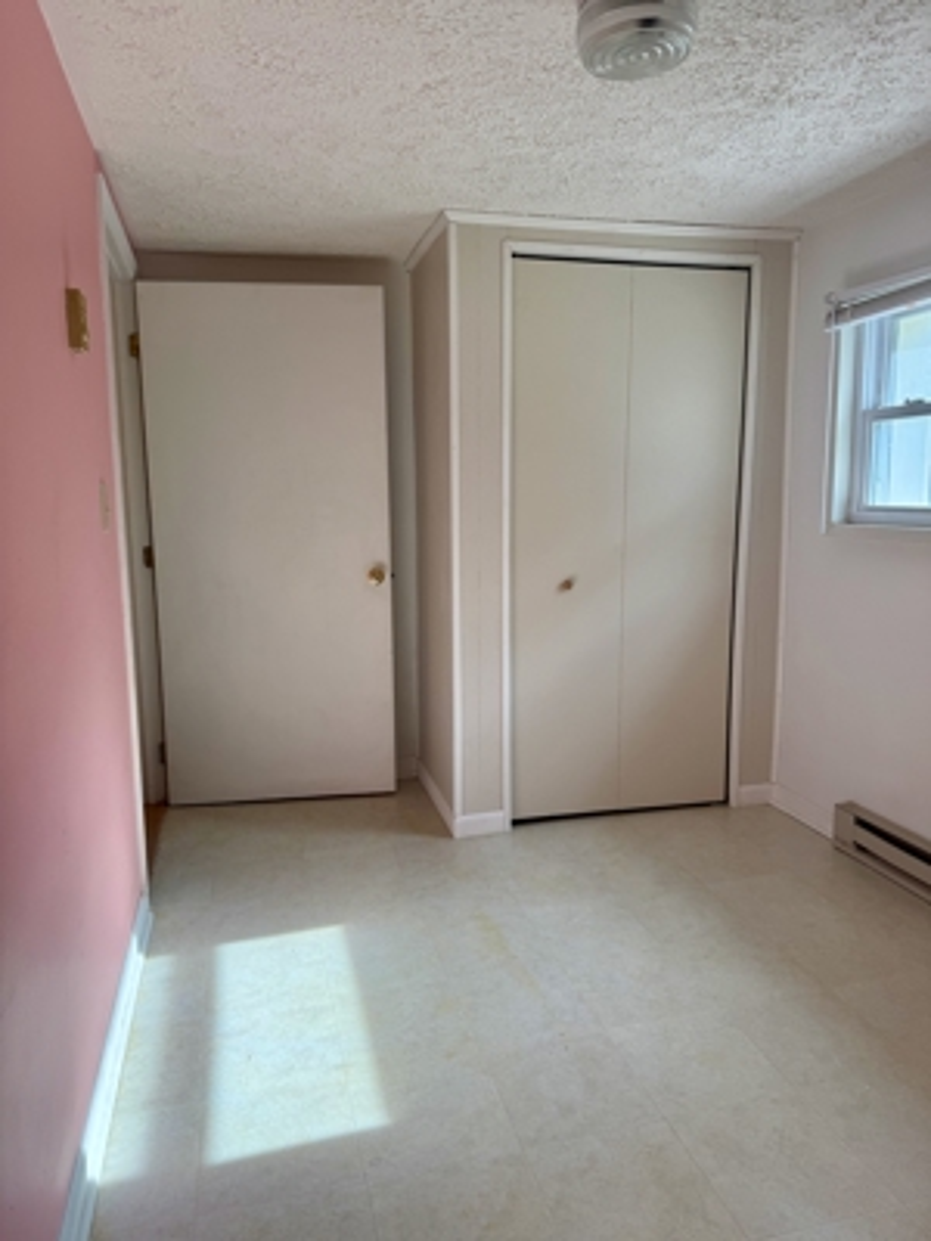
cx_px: 466
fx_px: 861
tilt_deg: -8.7
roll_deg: -0.3
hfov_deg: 56.8
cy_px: 620
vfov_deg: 71.6
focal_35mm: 24
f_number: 1.78
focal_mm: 6.76
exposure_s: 1/344
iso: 100
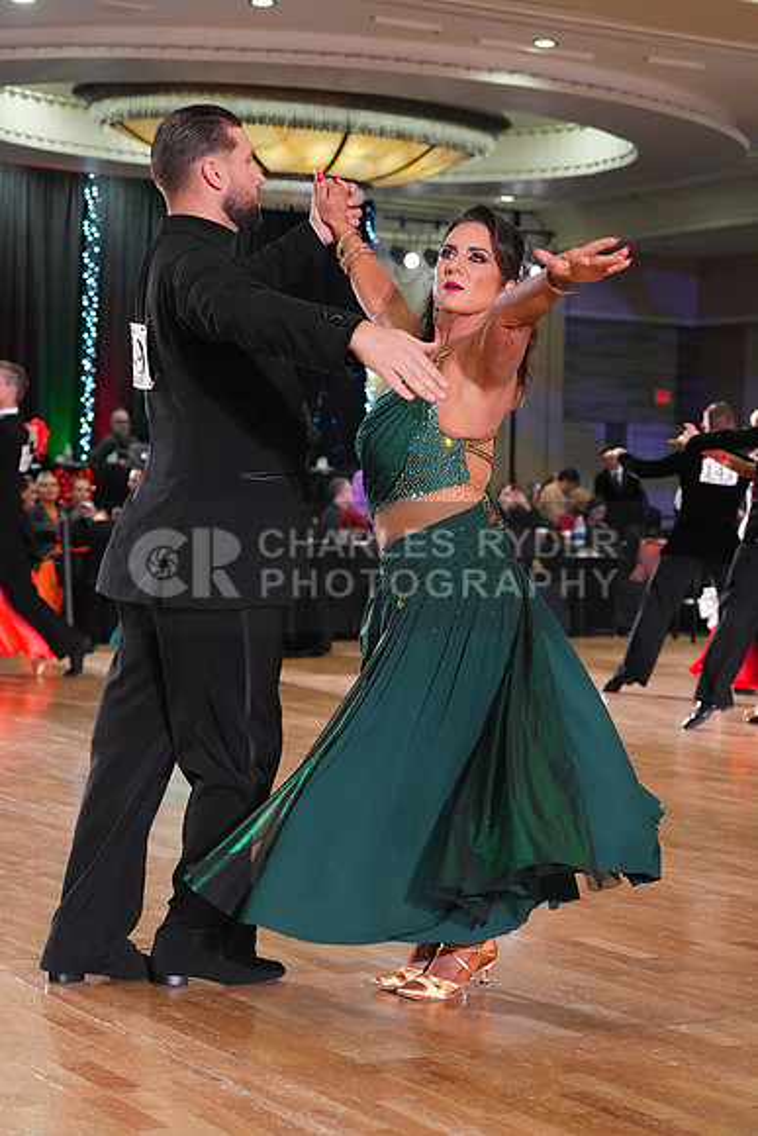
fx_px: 2209
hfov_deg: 19.5
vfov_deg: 28.8
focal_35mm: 70
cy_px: 568
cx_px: 379
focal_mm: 70
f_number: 5
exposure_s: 1/200
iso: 3200
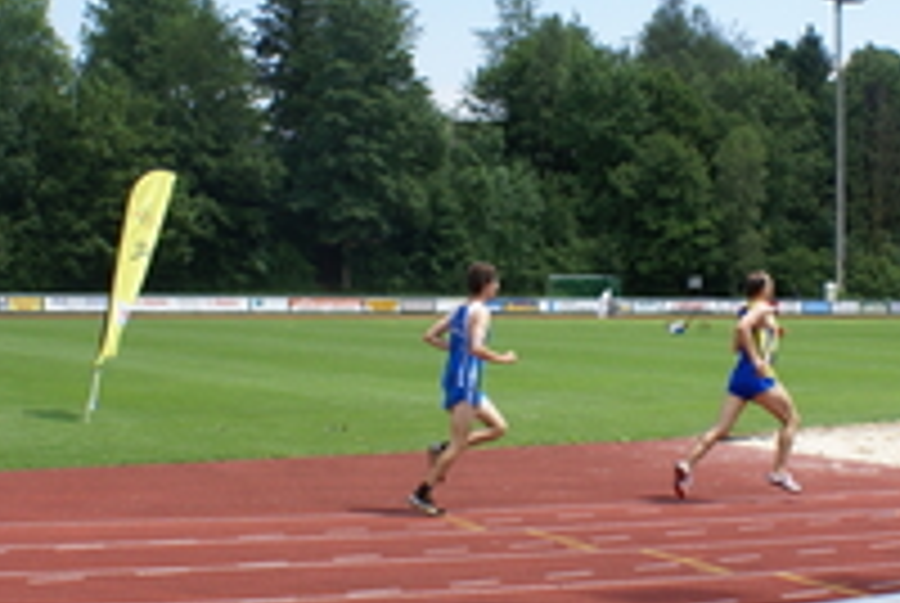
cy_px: 160
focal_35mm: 73
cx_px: 558
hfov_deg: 27.6
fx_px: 1828
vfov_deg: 18.6
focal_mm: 18
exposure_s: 1/320
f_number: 6.3
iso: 100
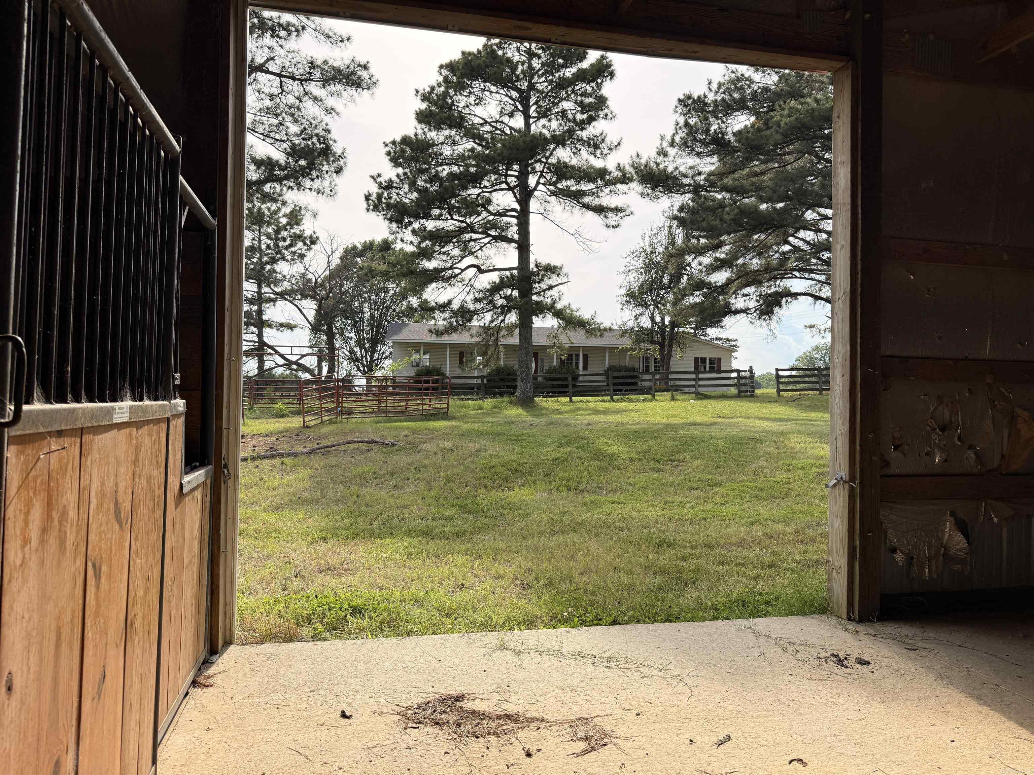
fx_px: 717
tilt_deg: +2.0
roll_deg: -1.1
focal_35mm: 24
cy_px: 388
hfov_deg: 71.6
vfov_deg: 56.8
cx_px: 517
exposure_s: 1/2801
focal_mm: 6.76
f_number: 1.78
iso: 100
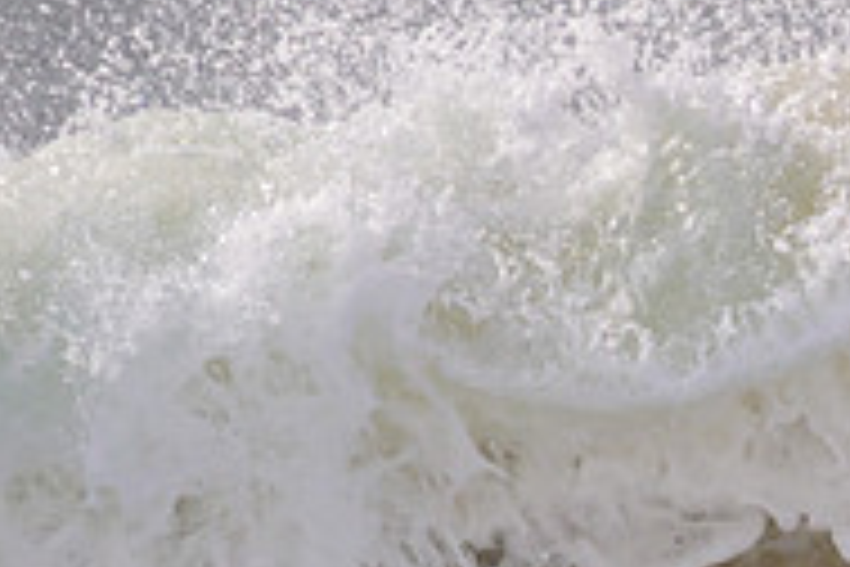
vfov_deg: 0.6
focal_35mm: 2460
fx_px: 58079
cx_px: 1111
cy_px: 799
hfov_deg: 0.8
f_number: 11
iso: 400
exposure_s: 1/2000
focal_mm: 800
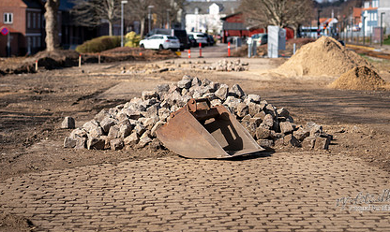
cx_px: 192
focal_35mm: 127
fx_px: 1333
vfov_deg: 10.0
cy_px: 111
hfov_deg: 16.6
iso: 100
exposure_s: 1/1600
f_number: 2.5
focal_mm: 85
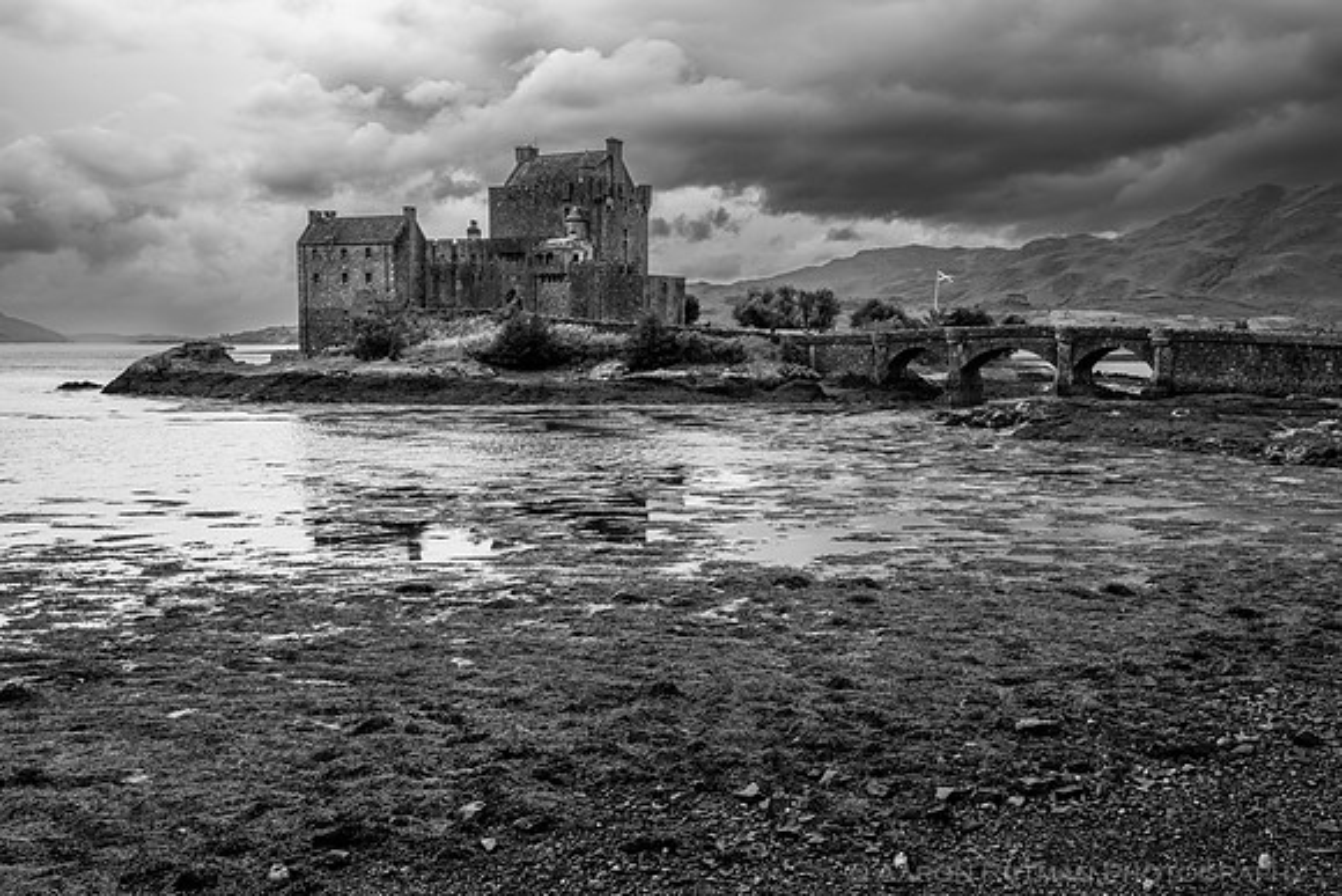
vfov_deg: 37.9
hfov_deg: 54.4
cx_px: 671
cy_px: 448
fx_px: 1305
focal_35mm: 35
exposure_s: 1/80
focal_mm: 35
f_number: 14
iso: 500
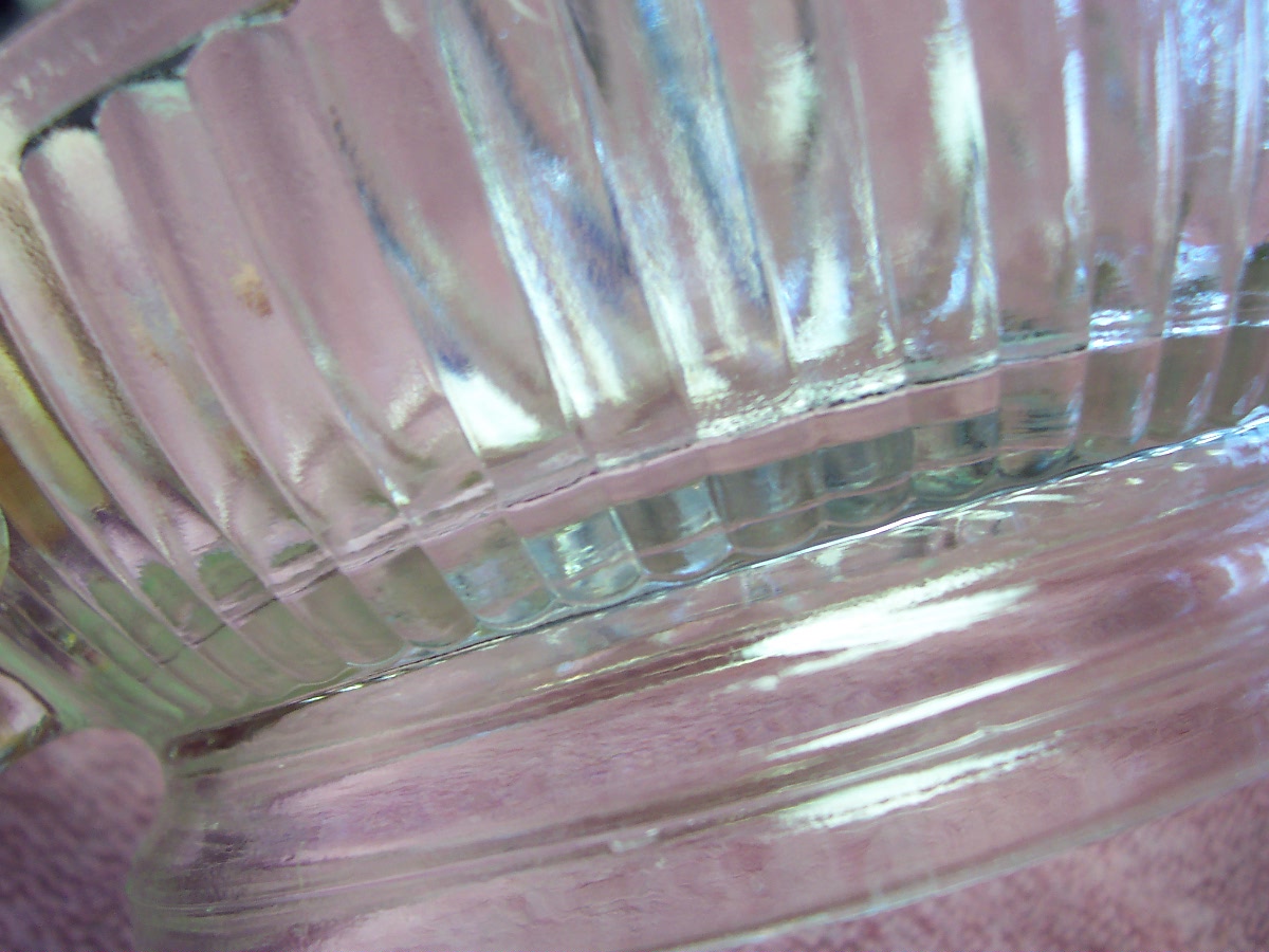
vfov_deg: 38.7
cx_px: 634
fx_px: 1356
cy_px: 476
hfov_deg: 50.1
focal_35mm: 37
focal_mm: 5.6
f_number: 2.8
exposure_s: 1/30
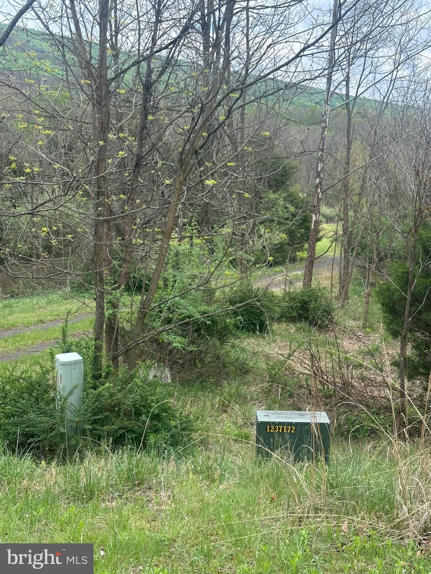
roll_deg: -2.3
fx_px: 797
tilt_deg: -6.2
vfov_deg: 39.7
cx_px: 216
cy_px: 287
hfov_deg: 30.3
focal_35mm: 48
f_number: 1.78
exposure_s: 1/651
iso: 64
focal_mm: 6.86
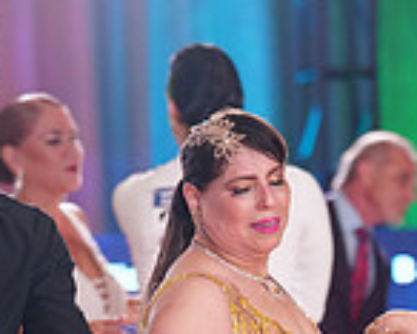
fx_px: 4779
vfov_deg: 4.0
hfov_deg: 5.0
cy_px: 568
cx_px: 121
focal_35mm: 387
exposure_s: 1/640
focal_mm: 104
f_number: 2.8
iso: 2000
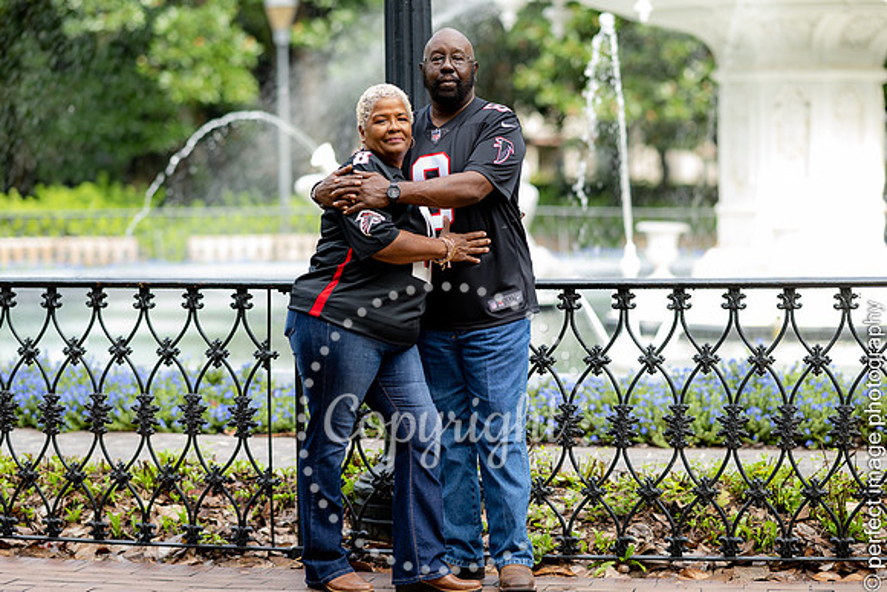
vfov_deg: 12.6
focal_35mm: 108
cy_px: 296
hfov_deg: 18.9
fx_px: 2672
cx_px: 447
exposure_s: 1/160
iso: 64
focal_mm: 105
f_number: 2.2
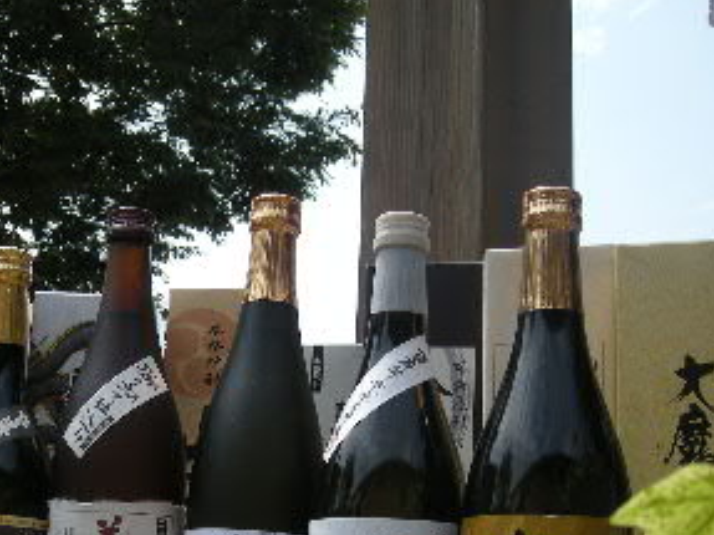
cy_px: 417
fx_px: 1258
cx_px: 157
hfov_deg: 31.0
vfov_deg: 23.7
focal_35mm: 61
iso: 64
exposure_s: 1/187
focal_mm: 5.7
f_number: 5.7
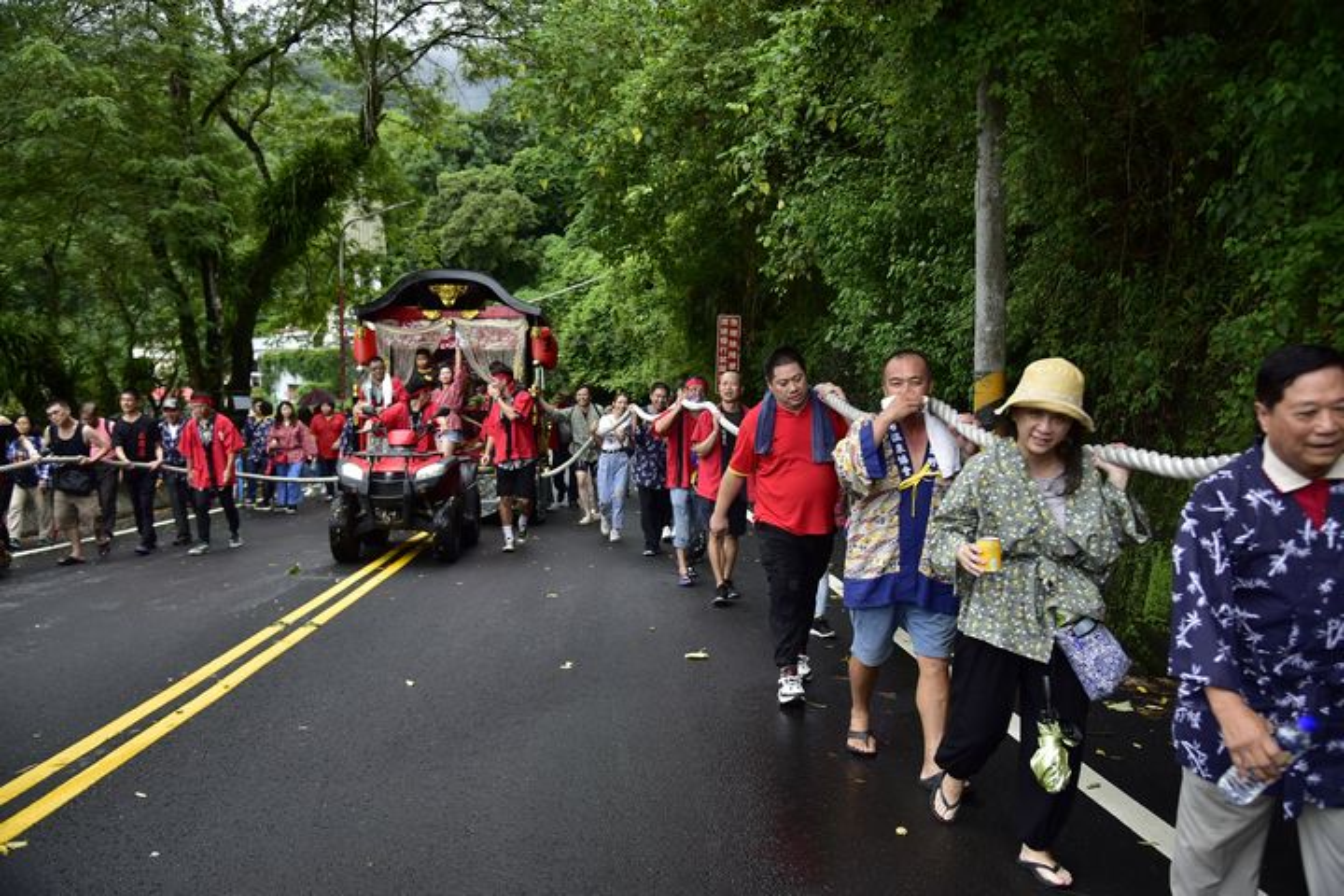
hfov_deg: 61.9
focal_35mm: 30
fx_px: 1120
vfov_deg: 43.6
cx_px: 672
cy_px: 448
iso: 100
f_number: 4
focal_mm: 30
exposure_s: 1/160
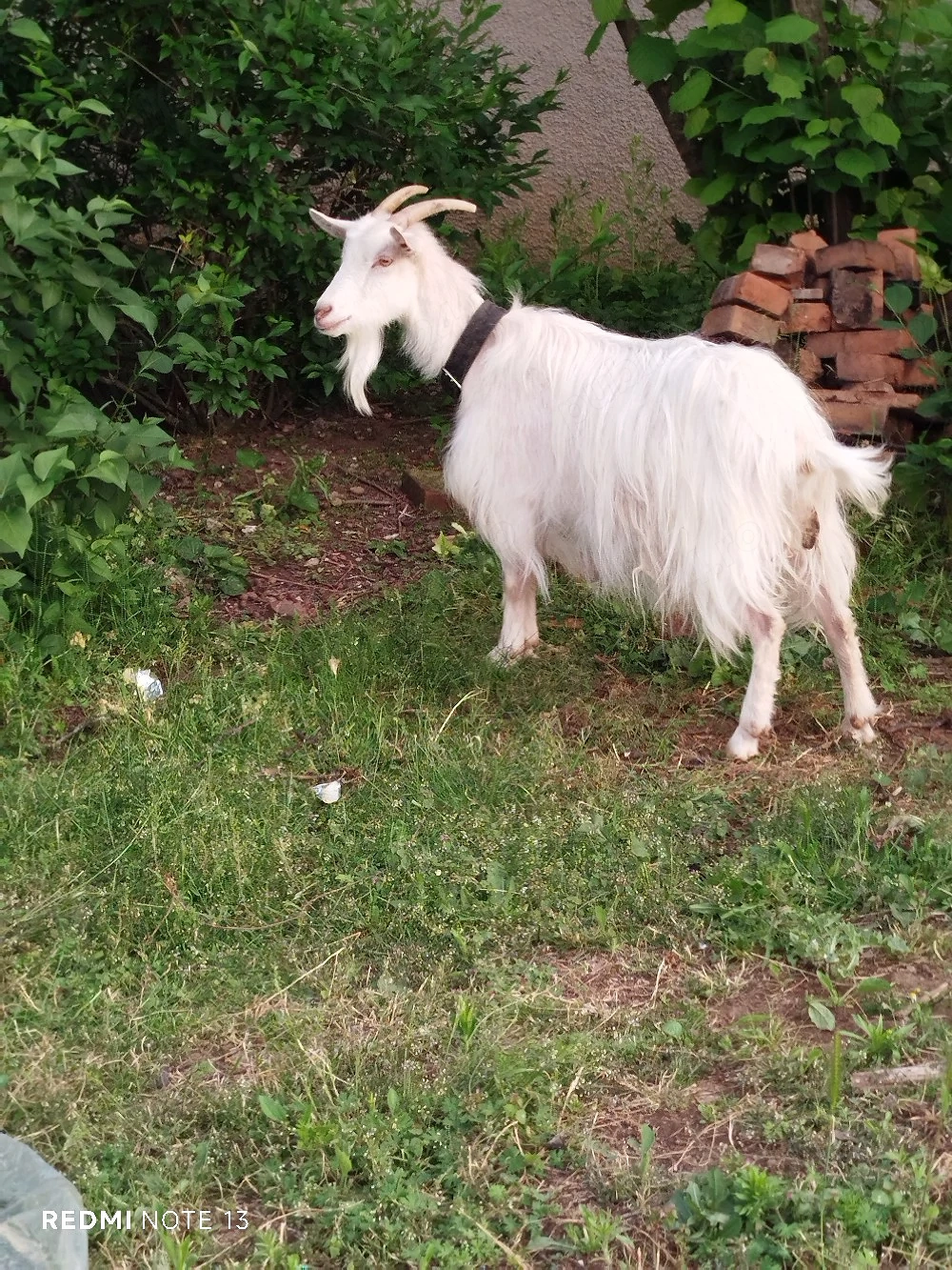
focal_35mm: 72
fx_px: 2640
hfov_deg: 20.4
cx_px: 476
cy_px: 635
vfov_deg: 27.0
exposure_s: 1/50
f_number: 1.7
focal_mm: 5.31
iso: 64
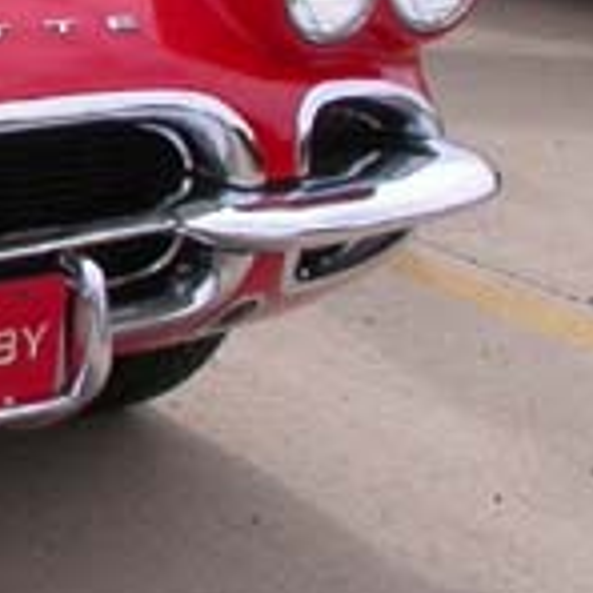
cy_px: -228
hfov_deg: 8.9
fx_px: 3527
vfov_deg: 9.4
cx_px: -741
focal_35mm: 182
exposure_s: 1/318
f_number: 6.7
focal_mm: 7.85
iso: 100
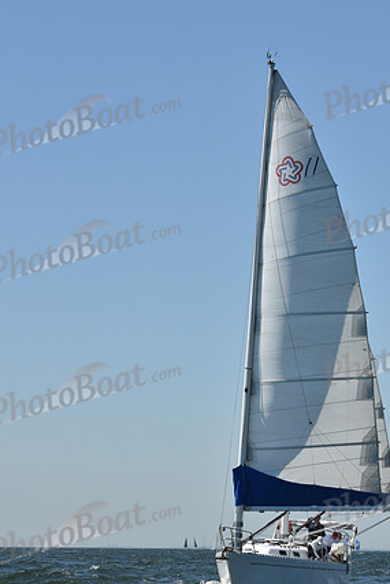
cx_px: 252
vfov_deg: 15.9
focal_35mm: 129
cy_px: 301
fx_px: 2094
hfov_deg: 10.6
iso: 250
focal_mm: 95
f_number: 8
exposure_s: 1/1250
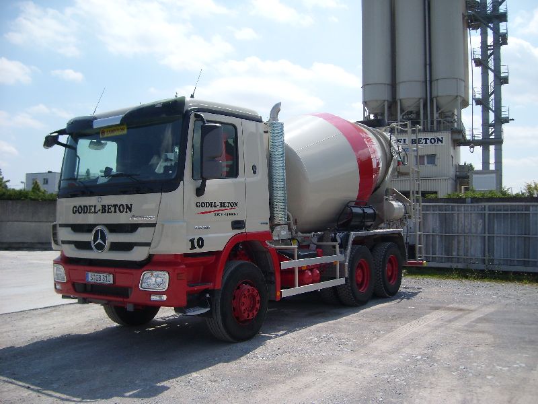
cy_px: 202
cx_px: 269
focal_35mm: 35
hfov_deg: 52.6
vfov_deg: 40.7
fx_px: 544
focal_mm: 5.8
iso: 50
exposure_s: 1/369
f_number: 7.1
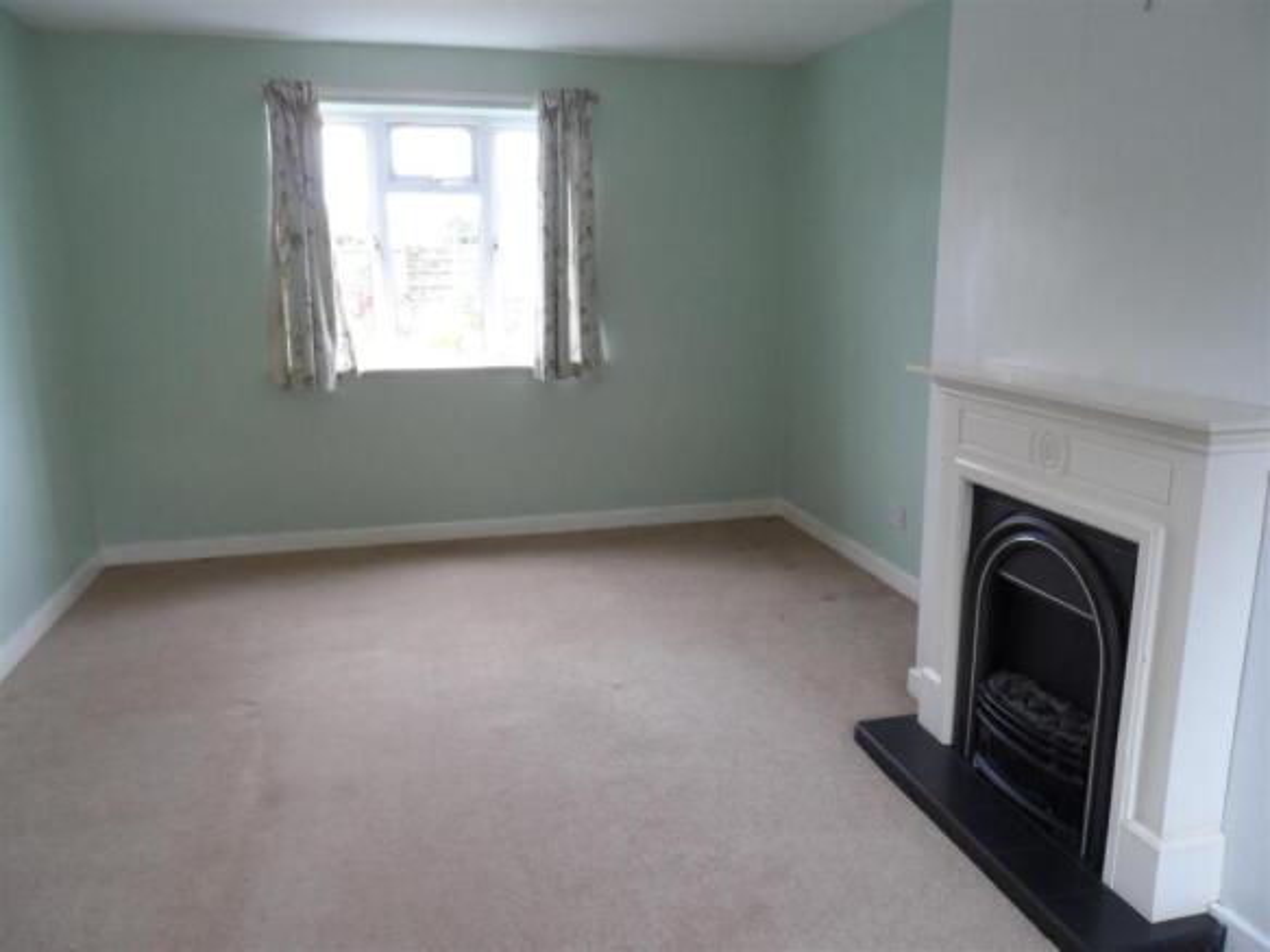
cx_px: 635
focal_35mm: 24
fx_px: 880
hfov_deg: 71.6
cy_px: 476
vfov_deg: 56.8
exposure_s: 1/30
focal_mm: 4
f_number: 3.2
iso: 200
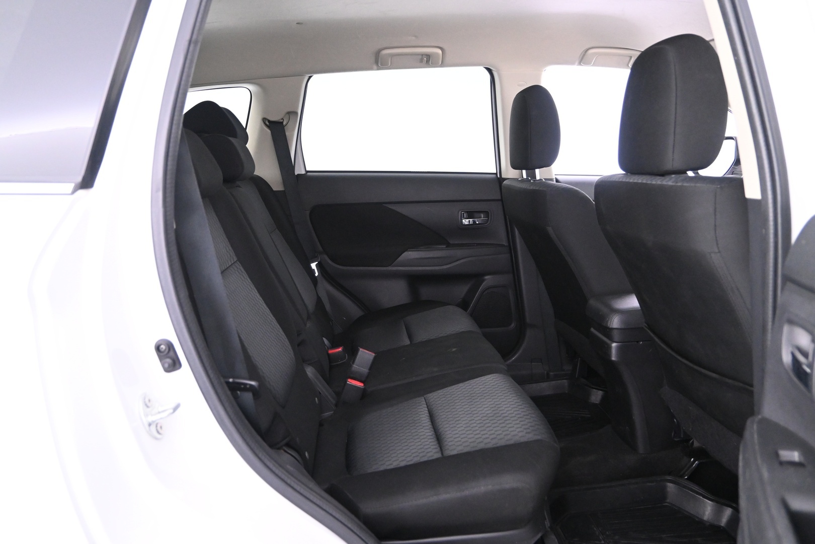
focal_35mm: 27
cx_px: 408
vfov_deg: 47.9
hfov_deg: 67.4
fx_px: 611
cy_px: 272
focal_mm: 18
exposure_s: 1/15
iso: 3200
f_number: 3.5
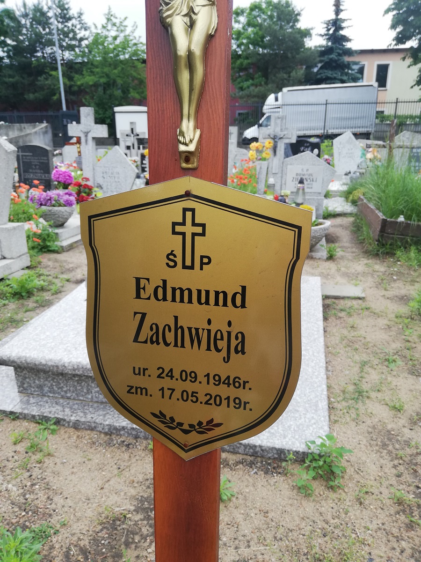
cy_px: 281
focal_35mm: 27
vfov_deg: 65.3
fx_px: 438
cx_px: 210
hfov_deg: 51.4
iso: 50
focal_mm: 3.81
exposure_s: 1/183
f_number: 2.2
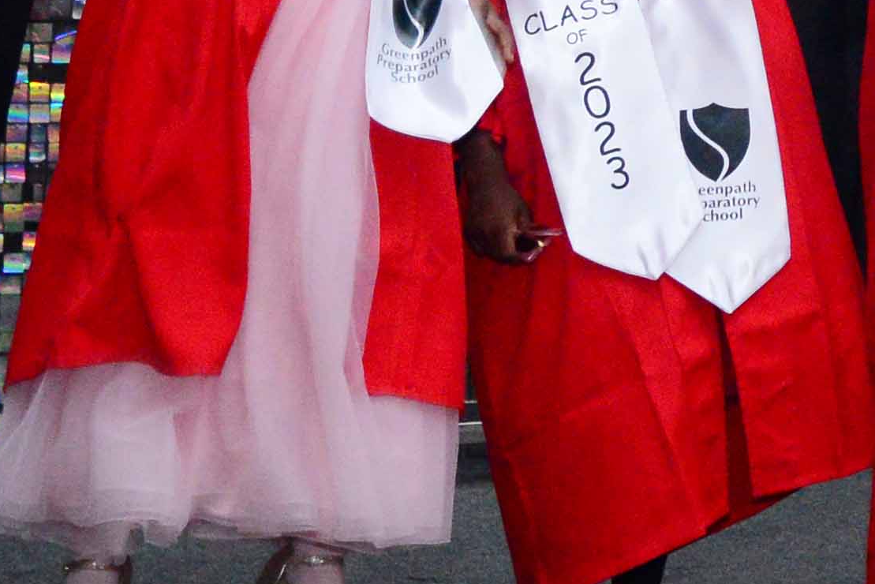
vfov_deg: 6.3
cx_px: 1935
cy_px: -214
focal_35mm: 217
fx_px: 5275
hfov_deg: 8.8
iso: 4000
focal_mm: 40
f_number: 5
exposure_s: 1/80
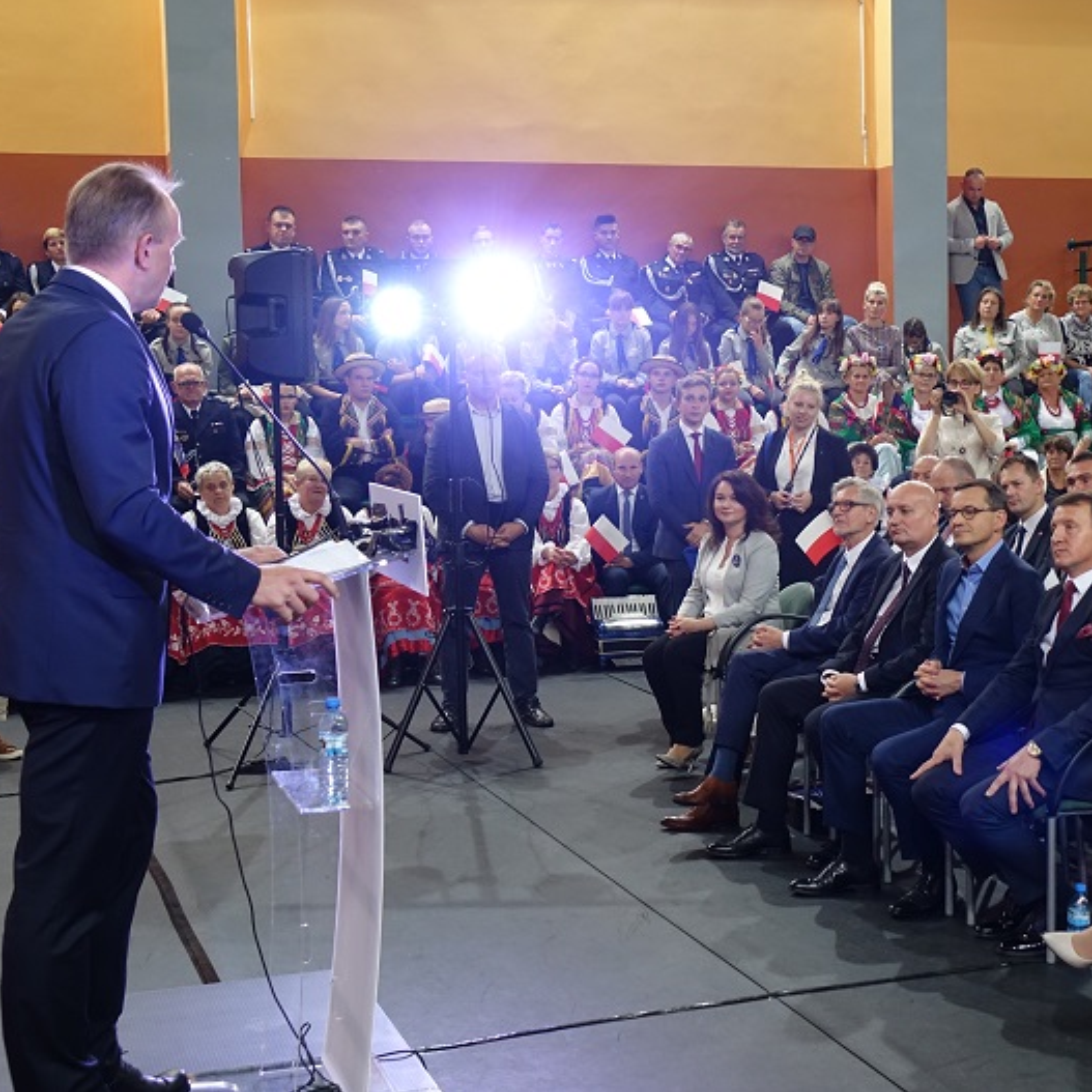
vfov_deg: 29.6
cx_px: 765
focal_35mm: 58
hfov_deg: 29.3
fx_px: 2070
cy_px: 544
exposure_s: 1/50
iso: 500
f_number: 2.8
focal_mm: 16.43
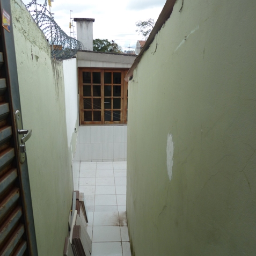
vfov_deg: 50.7
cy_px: 155
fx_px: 268
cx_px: 128
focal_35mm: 32
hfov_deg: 51.1
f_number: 4
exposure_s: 1/125
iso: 80
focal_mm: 4.4
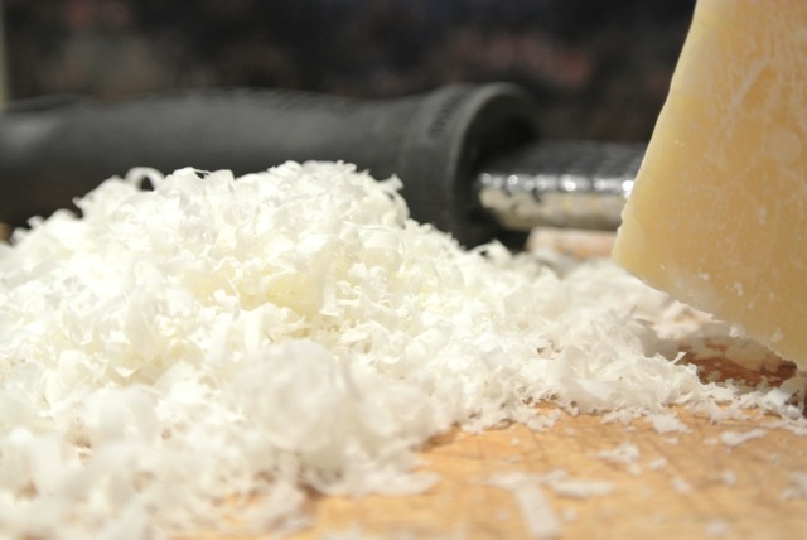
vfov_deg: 27.6
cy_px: 270
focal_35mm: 49
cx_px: 404
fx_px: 1099
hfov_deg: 40.3
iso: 800
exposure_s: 1/30
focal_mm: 18.2
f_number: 4.5
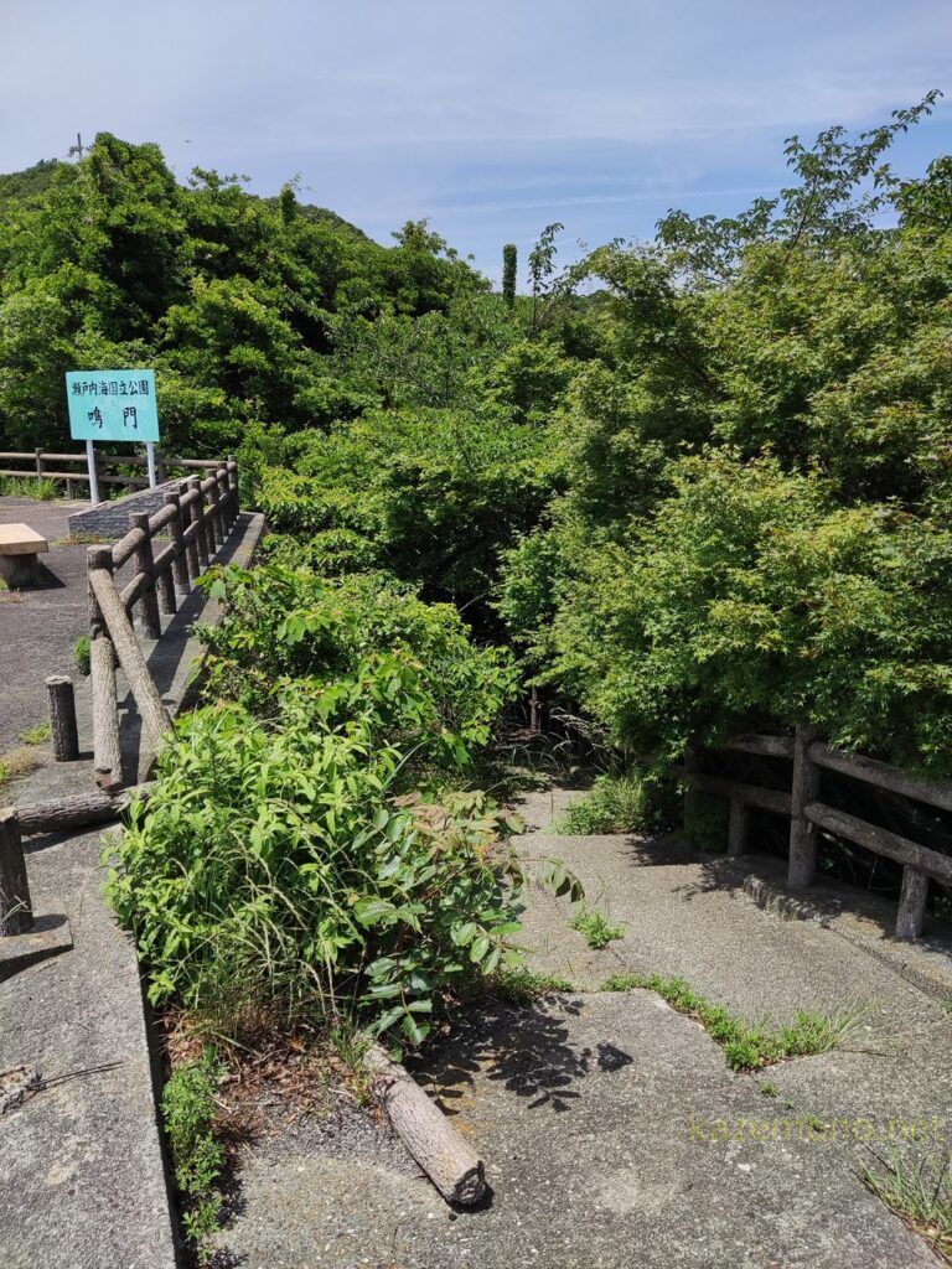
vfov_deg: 69.4
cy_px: 634
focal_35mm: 25
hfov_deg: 54.9
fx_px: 917
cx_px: 476
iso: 50
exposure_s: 1/2326
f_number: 1.79
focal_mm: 4.71
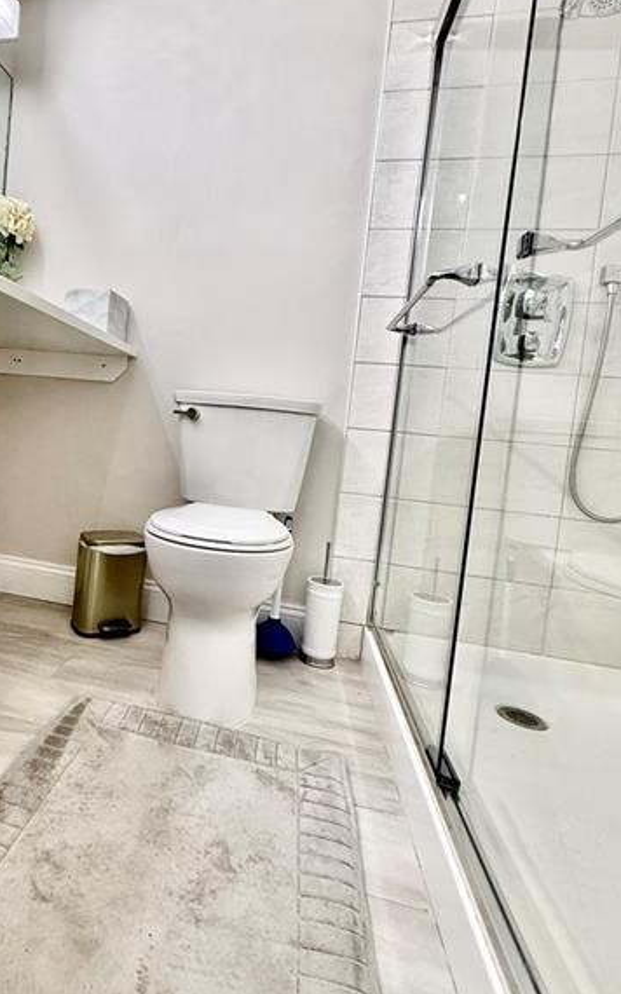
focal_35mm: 20
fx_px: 542
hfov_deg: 56.9
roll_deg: -5.2
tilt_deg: -2.7
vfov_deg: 84.9
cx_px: 162
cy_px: 452
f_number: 2.2
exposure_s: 1/120
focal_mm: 2.22
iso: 200
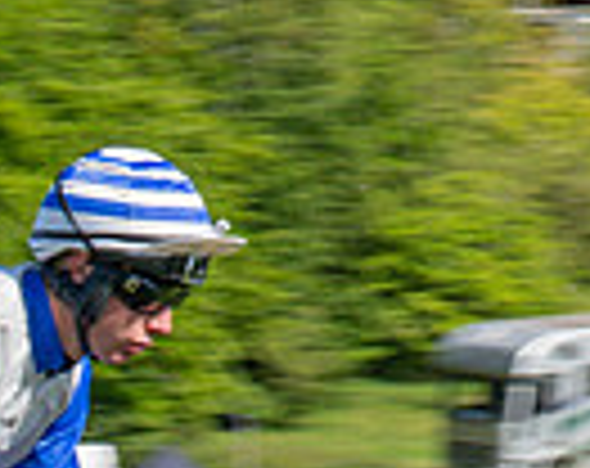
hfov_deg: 3.5
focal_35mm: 547
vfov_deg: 2.8
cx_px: -772
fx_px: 9523
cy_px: 1071
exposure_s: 1/160
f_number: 16
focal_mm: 70
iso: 100
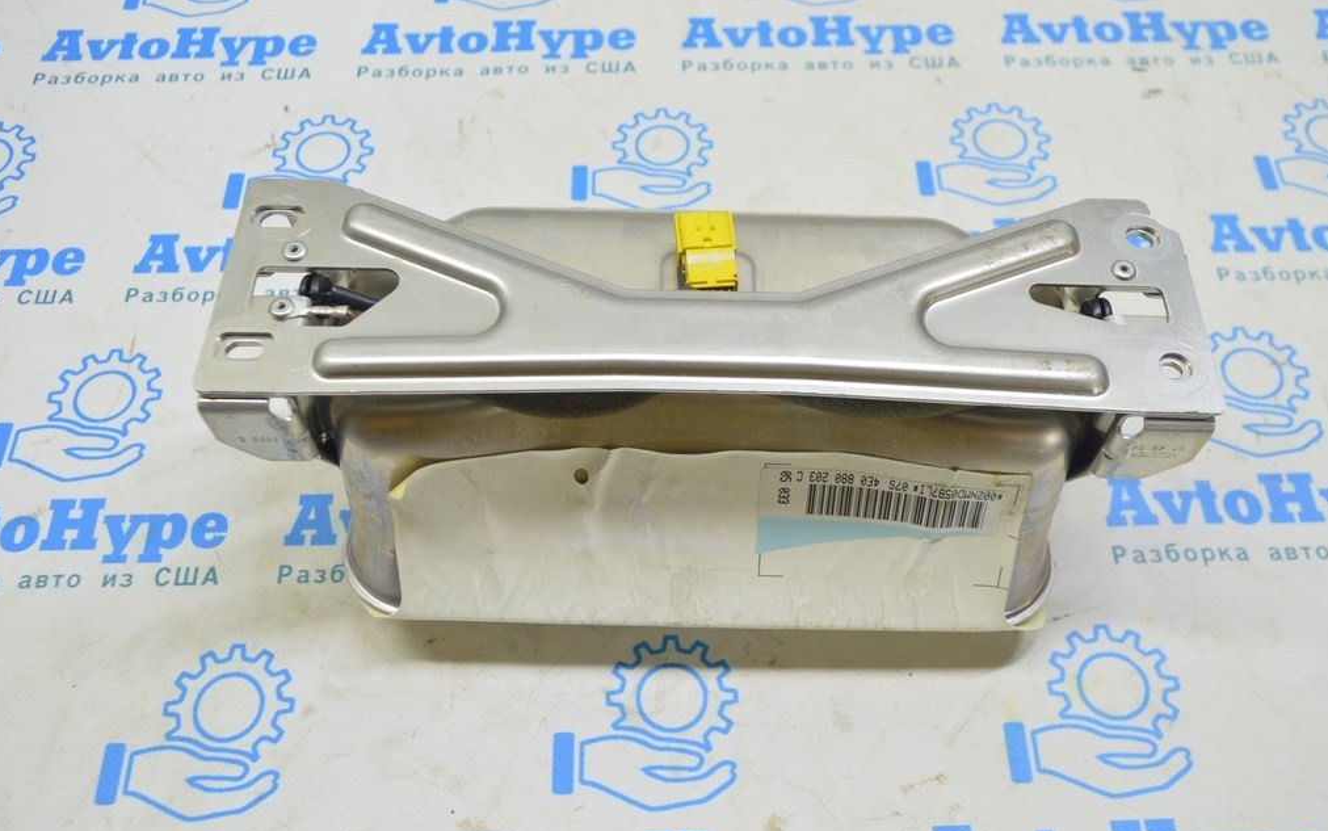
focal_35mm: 34
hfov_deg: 56.7
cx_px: 665
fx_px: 1231
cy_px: 444
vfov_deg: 37.3
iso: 400
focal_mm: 22
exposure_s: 1/20
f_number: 5.6
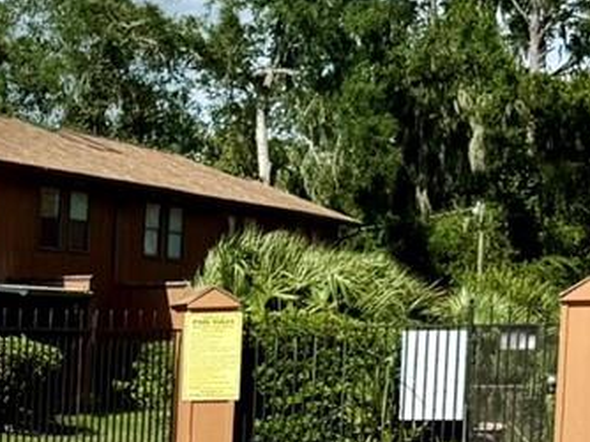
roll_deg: +0.1
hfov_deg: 16.3
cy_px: 746
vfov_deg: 12.0
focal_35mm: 115
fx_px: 1959
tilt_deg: -8.6
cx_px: -164
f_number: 1.78
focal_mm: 6.76
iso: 80
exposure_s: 1/8130
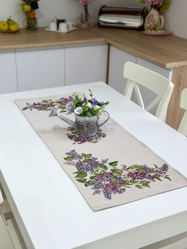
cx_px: 94
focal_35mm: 48
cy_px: 124
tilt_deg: -25.8
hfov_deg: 30.3
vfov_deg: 39.7
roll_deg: -2.0
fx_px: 346
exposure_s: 1/100
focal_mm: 6.76
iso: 50
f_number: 1.78
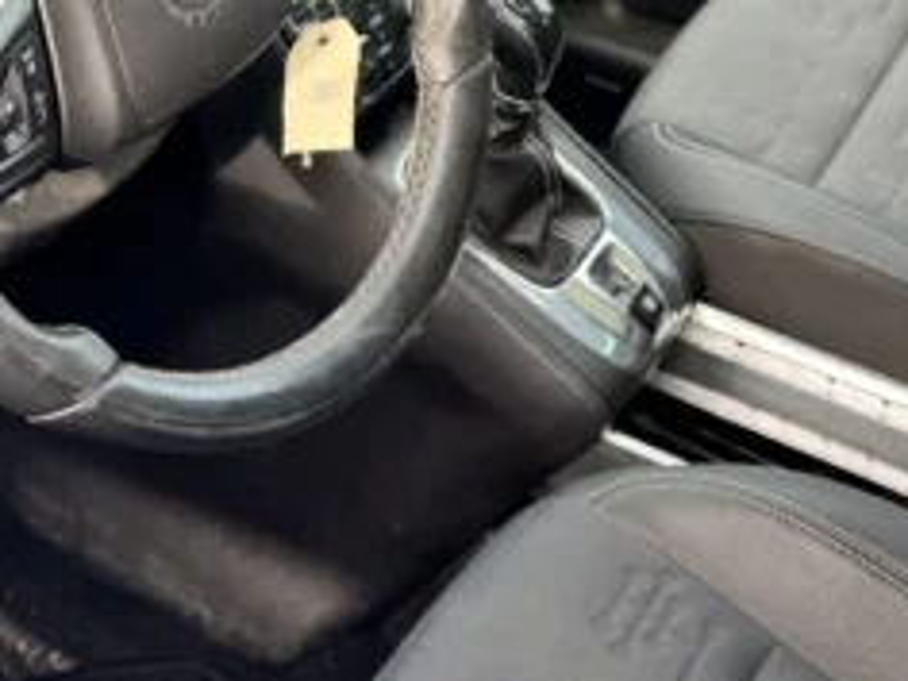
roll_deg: +3.7
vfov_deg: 22.9
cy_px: -27
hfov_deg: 31.3
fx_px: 1600
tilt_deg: -26.3
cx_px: 262
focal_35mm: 61
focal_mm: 6.76
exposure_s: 1/174
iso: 80
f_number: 1.78
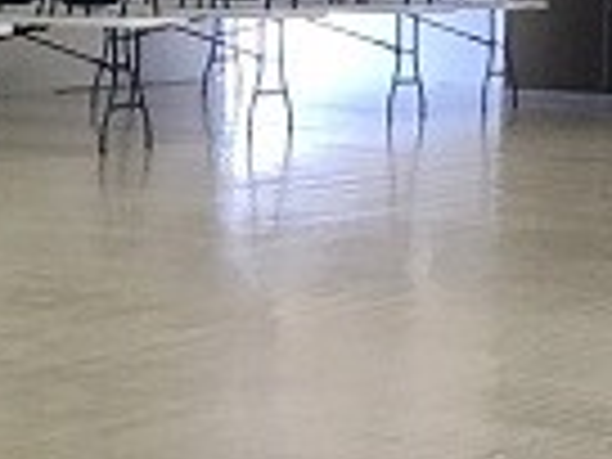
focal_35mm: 218
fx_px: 3854
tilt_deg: -3.0
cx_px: -310
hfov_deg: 8.9
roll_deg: -1.4
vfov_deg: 6.8
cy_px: 176
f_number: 2.2
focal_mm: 4.15
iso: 40
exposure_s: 1/30
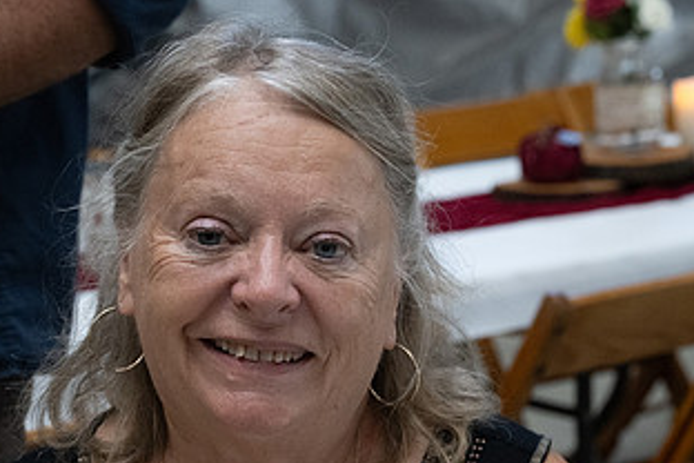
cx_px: 256
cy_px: 393
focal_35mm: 130
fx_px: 2506
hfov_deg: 15.7
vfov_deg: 10.5
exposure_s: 1/200
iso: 6400
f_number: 6.3
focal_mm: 70
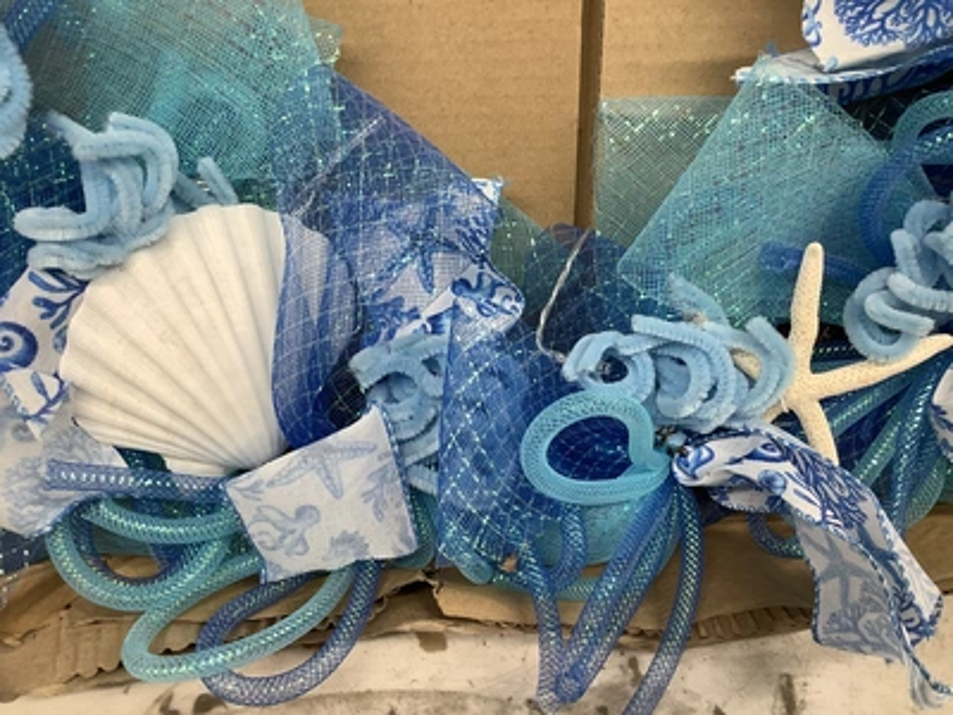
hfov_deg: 58.4
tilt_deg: -43.7
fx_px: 853
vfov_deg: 45.4
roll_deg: -2.8
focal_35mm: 31
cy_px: 358
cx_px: 476
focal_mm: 3.3
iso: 50
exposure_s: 1/60
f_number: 2.4
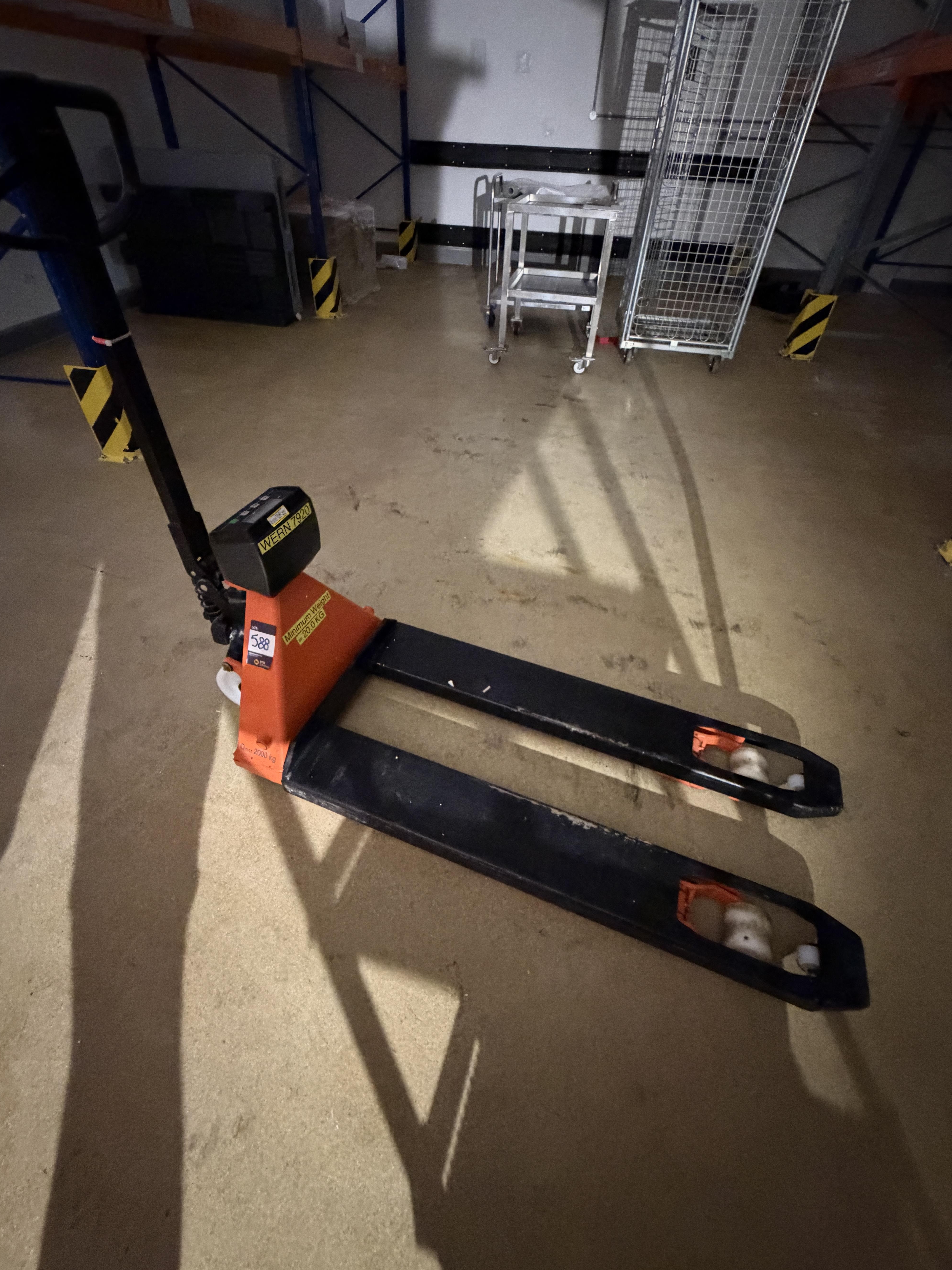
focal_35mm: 15
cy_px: 596
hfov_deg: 81.7
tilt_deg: -40.4
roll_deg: -2.4
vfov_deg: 98.0
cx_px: 477
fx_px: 550
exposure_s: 1/34
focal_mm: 2.22
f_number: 2.2
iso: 1600
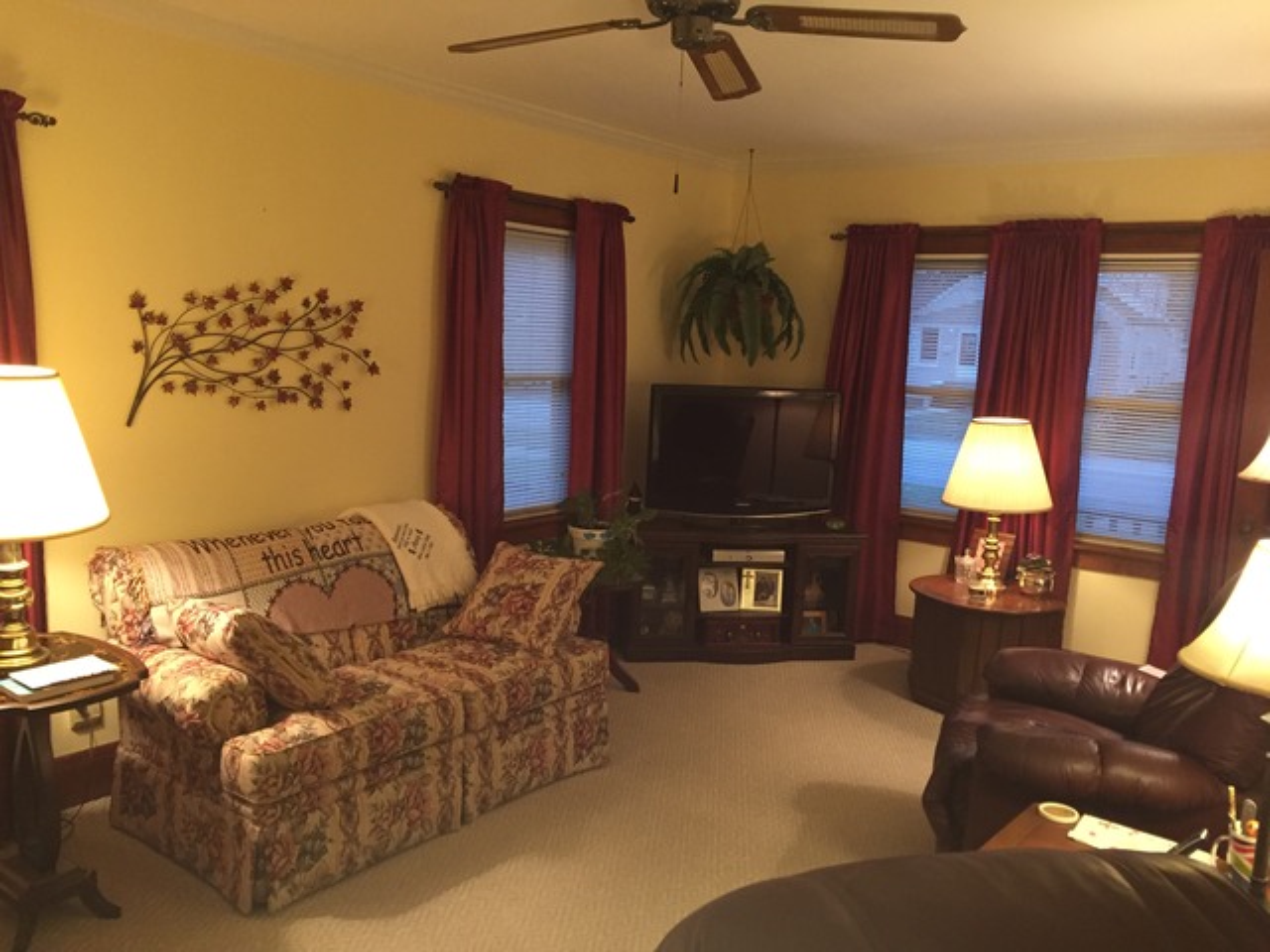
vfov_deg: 48.2
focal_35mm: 29
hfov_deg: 61.7
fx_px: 1064
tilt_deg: -9.4
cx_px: 635
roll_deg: -3.3
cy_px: 476
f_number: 2.2
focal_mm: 4.15
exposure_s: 1/24
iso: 250
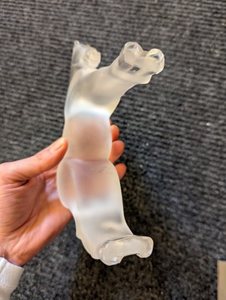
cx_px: 113
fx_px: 208
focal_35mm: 24
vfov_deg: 71.5
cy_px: 150
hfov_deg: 56.9
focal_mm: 6.81
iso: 443
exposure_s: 1/33.3
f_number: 1.85
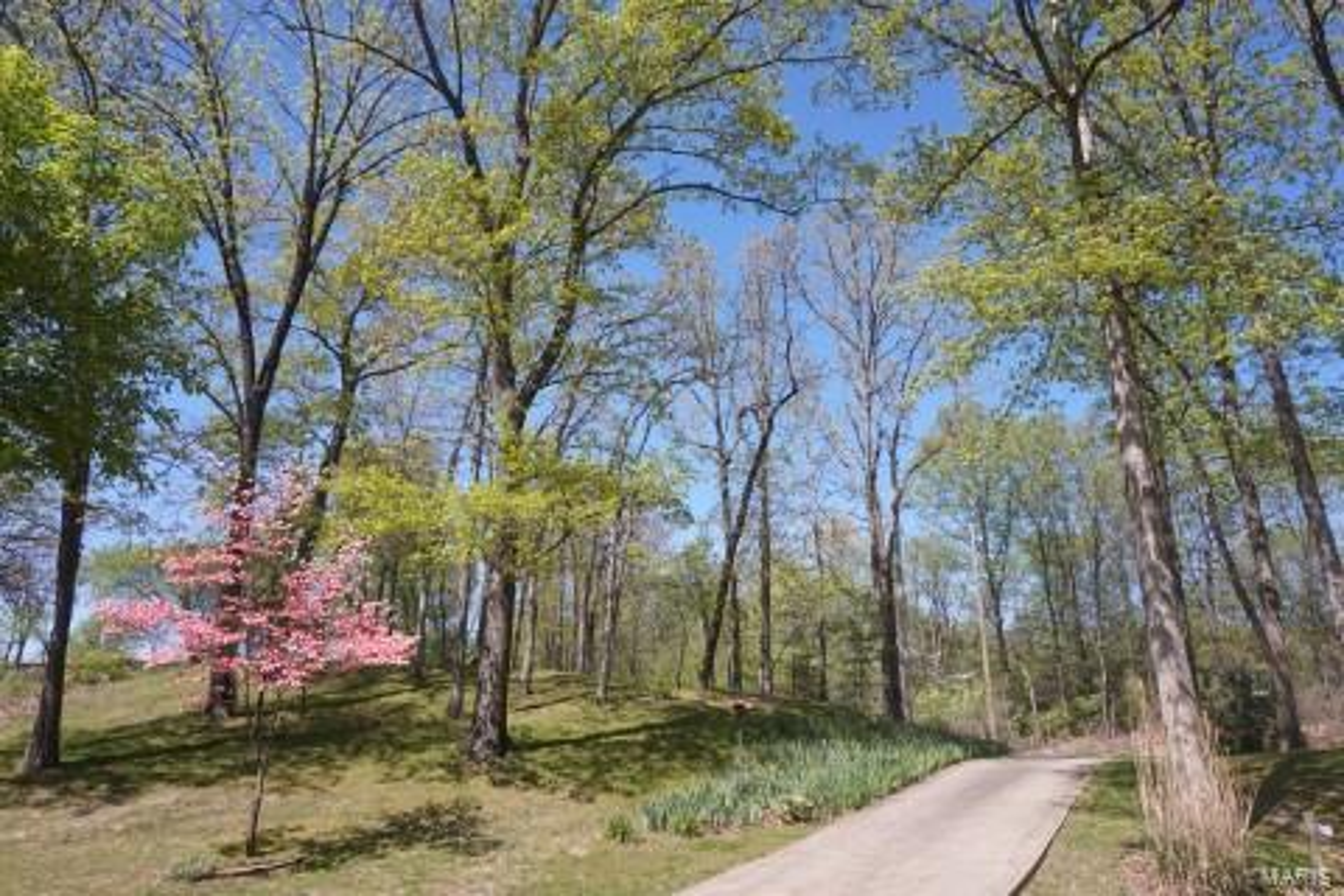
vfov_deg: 53.1
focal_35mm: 24
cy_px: 448
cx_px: 672
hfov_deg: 73.7
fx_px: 896
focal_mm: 16
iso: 100
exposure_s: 1/125
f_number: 10
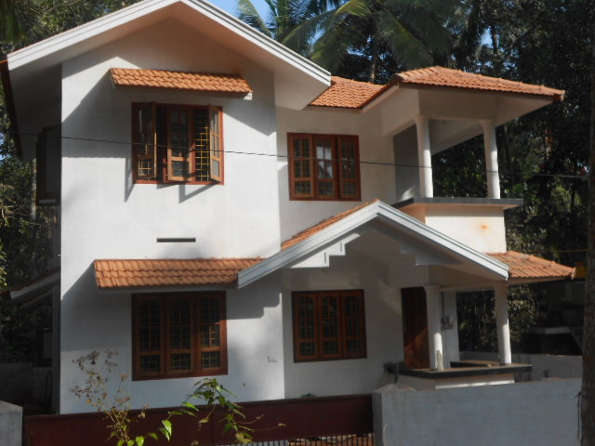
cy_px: 223
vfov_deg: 33.6
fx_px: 739
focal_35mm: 43
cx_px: 298
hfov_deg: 43.9
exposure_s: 1/400
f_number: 4.2
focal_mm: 7.9
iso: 80
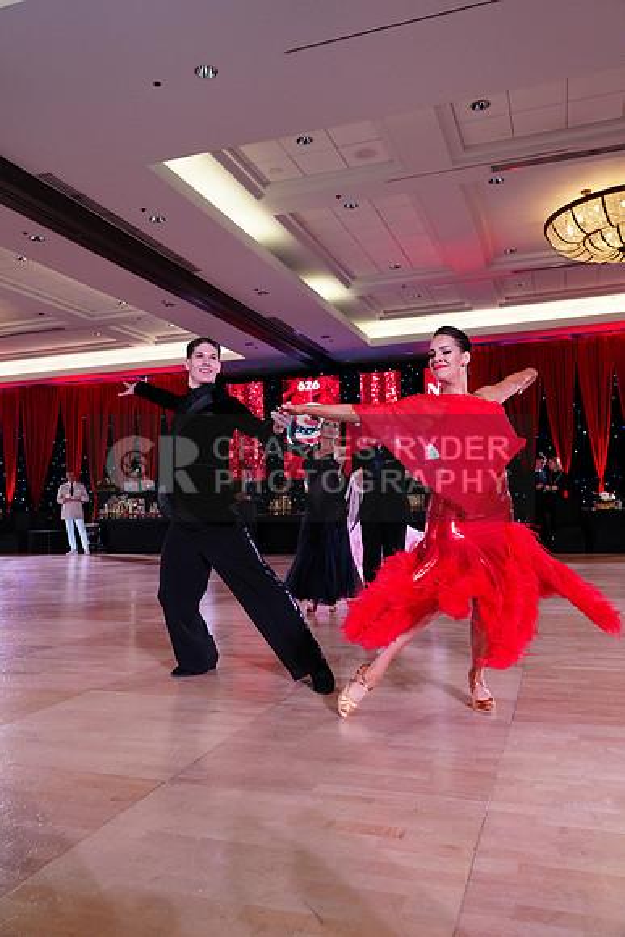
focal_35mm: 27
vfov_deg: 67.4
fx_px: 703
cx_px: 312
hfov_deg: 48.0
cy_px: 468
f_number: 5
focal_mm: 27
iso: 2500
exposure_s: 1/250
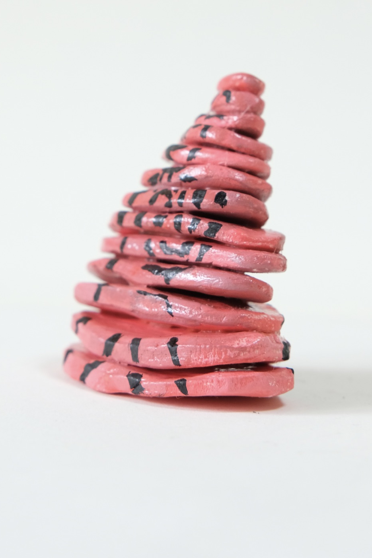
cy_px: 244
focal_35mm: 68
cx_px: 176
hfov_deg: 20.0
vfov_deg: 29.6
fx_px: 1054
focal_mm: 35
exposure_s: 1/60
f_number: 5.6
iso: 1000
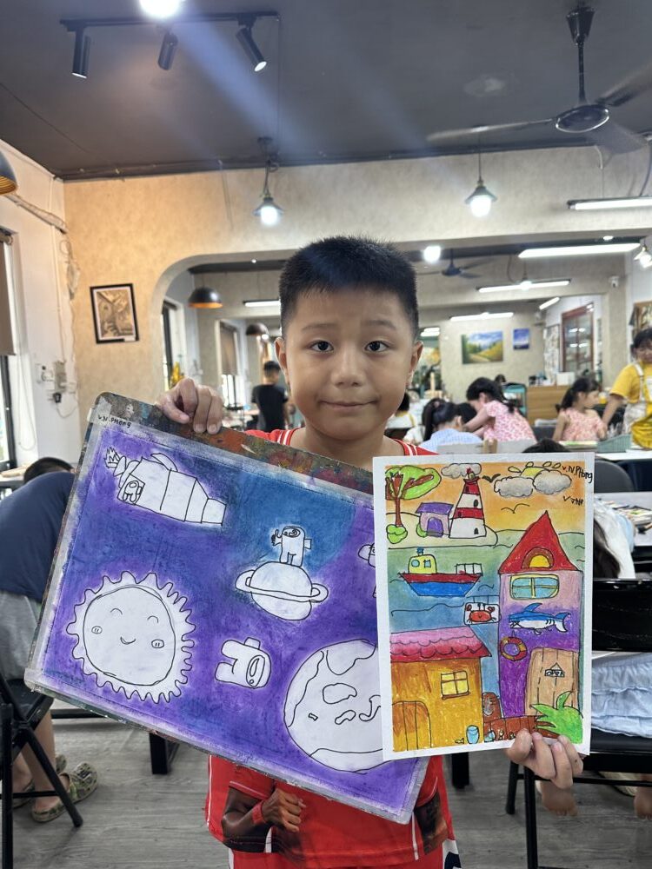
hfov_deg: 56.8
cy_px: 434
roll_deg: +1.7
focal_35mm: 24
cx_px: 326
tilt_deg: -4.0
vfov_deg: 71.6
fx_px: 603
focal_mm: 6.86
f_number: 1.78
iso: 160
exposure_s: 1/100
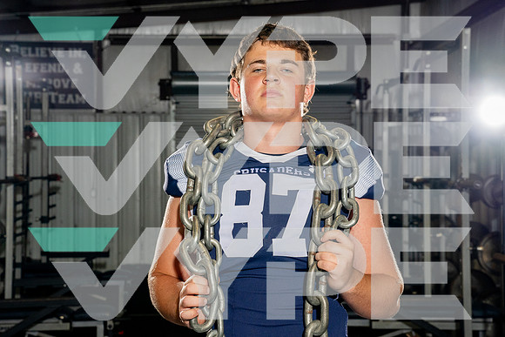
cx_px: 246
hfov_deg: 28.2
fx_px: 1006
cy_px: 167
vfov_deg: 19.0
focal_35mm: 72
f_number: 8
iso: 1600
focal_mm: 68
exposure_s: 1/250
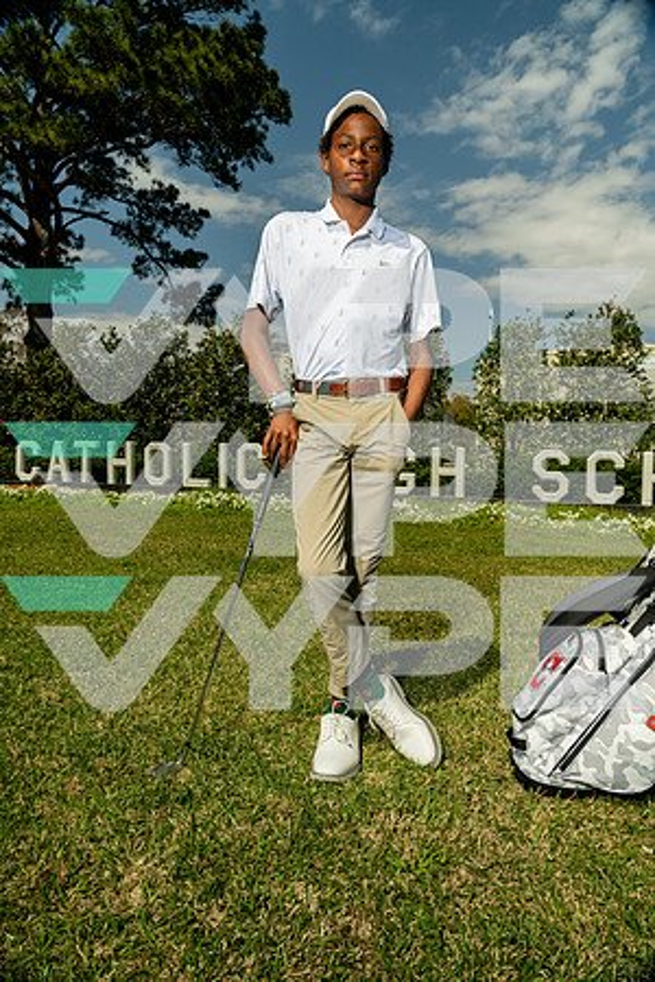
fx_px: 655
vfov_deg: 73.7
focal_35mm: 24
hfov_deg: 53.1
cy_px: 491
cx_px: 328
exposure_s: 1/250
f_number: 8
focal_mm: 24
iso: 100
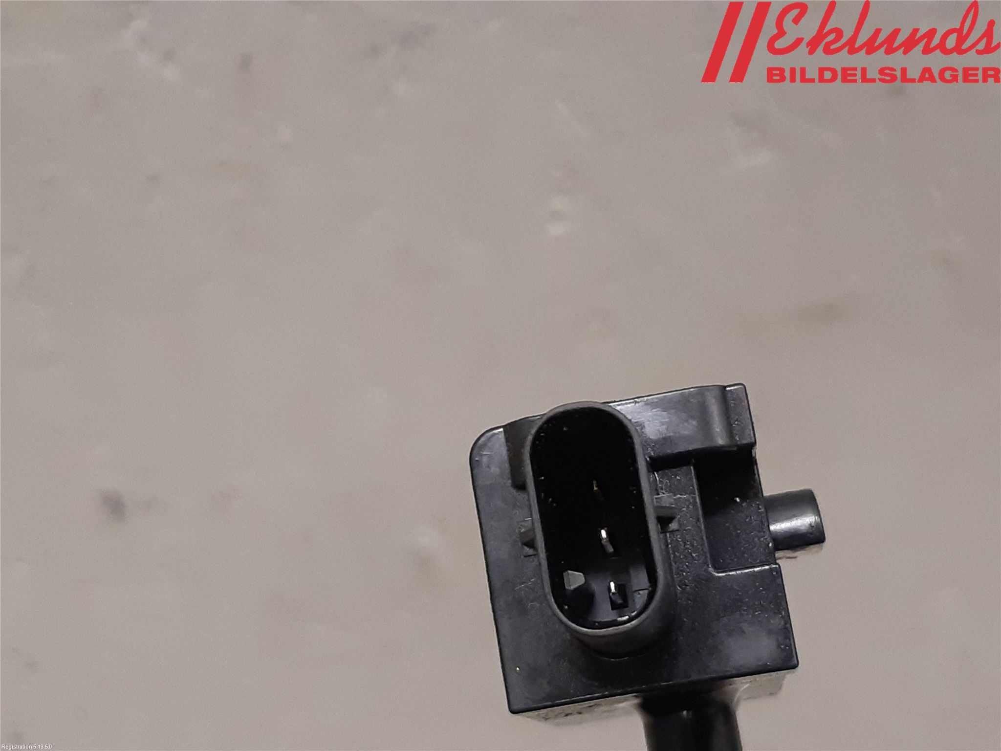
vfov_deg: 53.1
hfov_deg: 67.3
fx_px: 752
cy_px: 376
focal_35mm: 26
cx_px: 500
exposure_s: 1/50
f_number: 1.7
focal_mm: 3.93
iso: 200
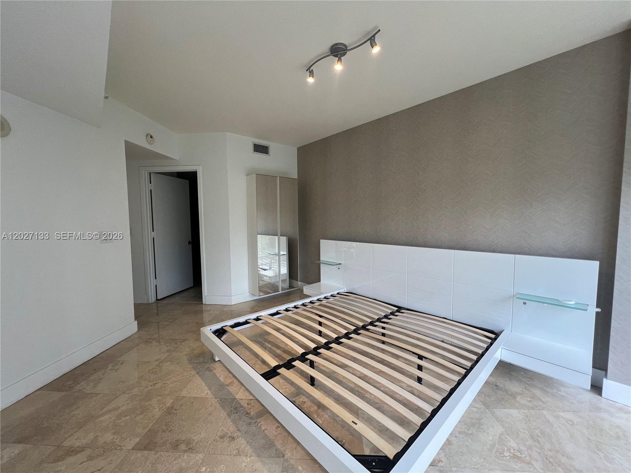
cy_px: 236
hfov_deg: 106.2
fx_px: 237
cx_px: 316
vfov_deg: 89.9
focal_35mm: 13
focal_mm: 1.57
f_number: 1.8
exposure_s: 1/120
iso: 80
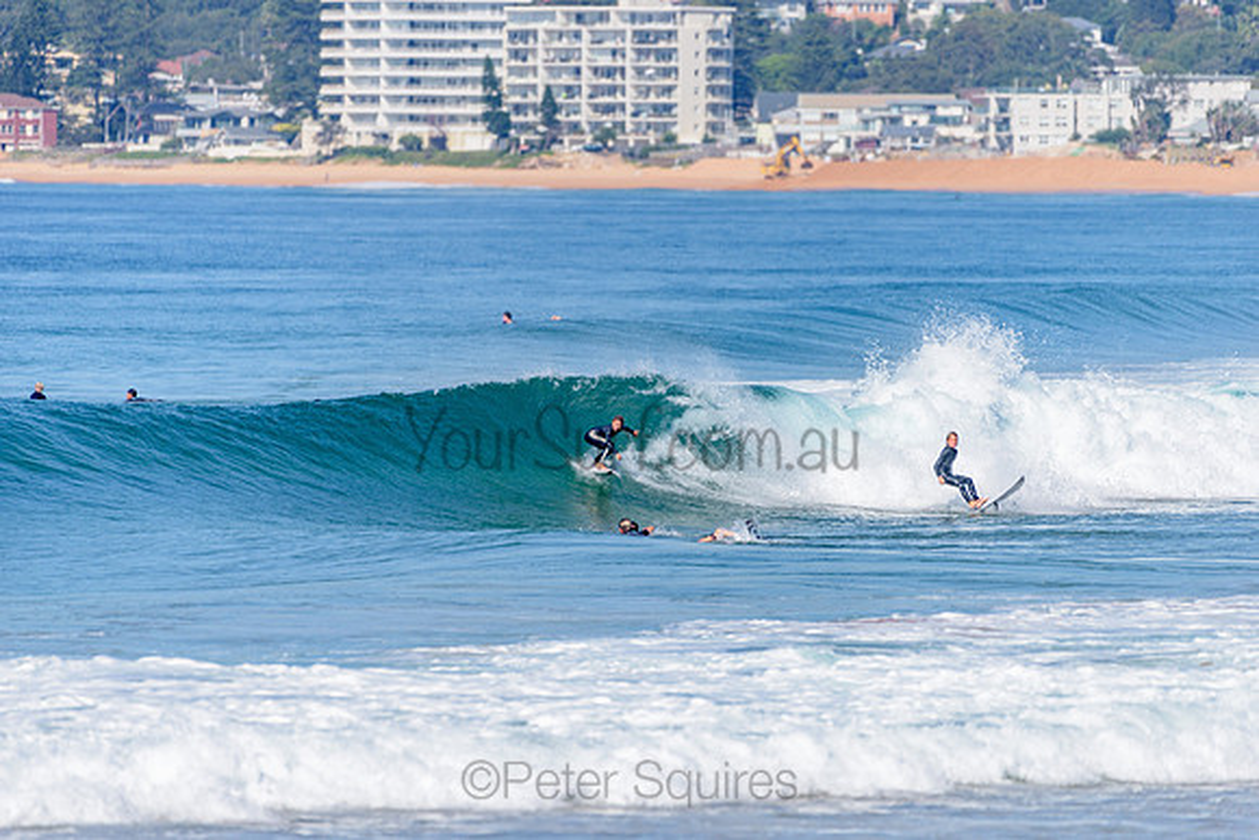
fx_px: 17489
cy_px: 420
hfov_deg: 4.1
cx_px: 630
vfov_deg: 2.8
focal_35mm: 500
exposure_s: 1/2000
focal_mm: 500
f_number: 5.6
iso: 125
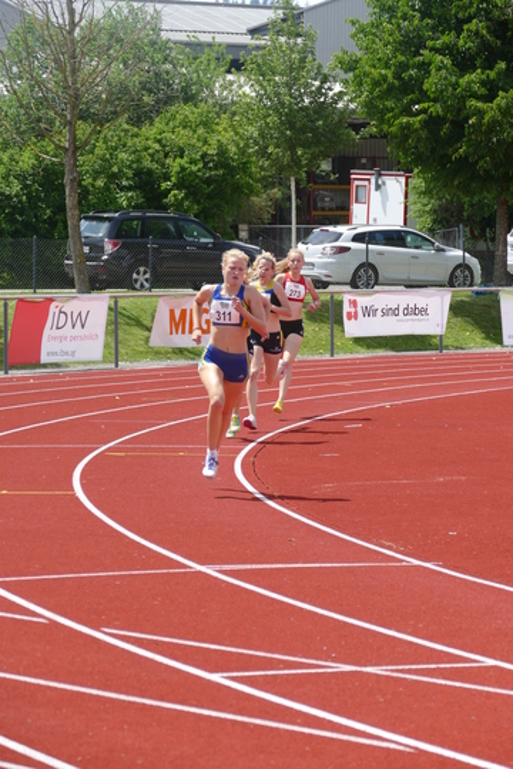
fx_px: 3420
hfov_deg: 8.6
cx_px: 256
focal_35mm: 160
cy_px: 384
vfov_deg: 12.8
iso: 160
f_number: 3.9
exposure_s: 1/800
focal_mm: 58.01
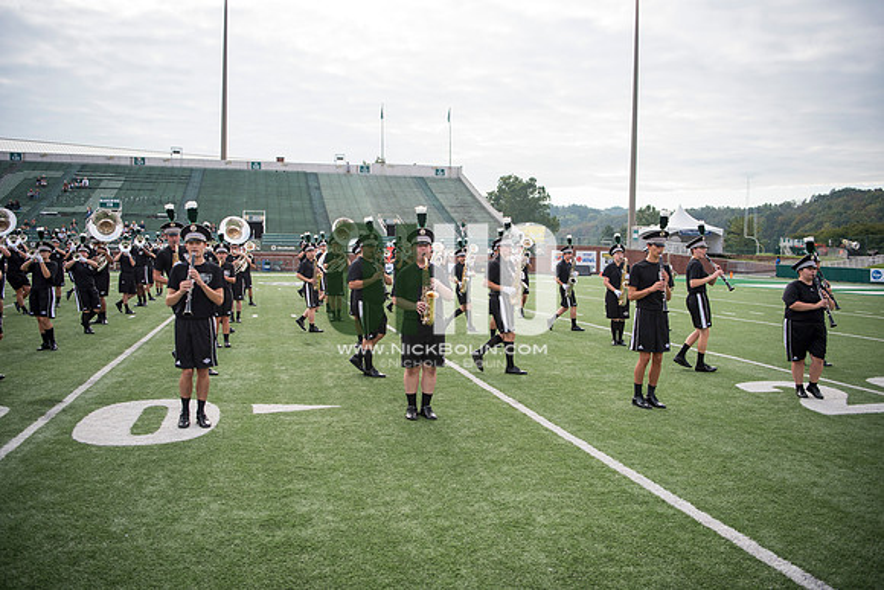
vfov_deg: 42.3
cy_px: 295
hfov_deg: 60.3
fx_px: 761
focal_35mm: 31
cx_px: 442
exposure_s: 1/2000
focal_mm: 31
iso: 400
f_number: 2.8
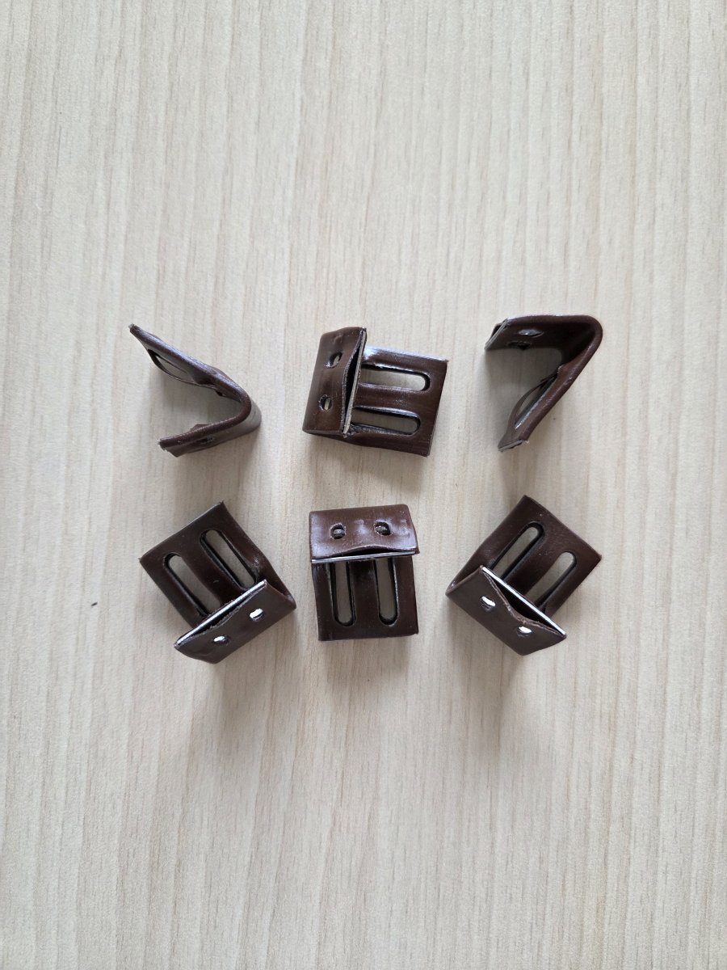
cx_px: 364
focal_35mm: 23
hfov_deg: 58.9
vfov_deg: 73.9
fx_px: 644
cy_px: 485
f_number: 1.8
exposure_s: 1/100
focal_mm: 5.4
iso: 250
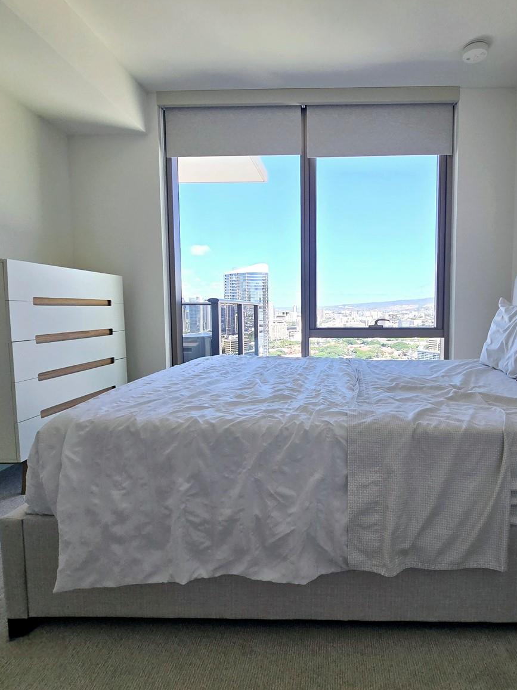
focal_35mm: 18
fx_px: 358
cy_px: 343
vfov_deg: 87.8
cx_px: 334
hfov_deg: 70.0
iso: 125
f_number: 2.2
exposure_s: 1/769
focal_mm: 2.2
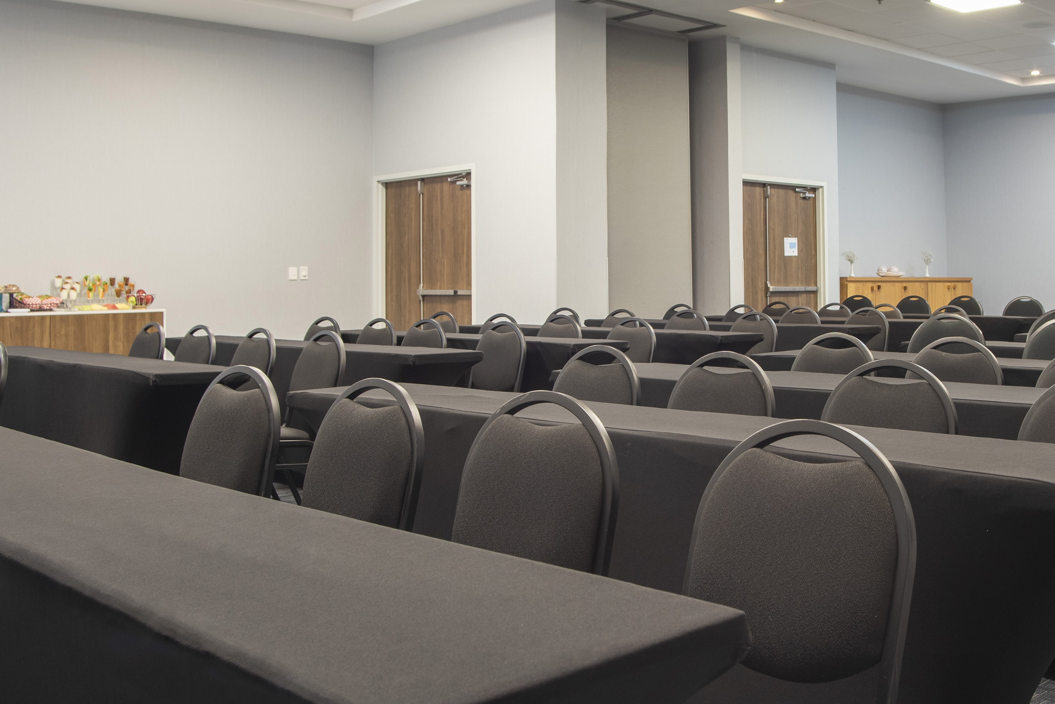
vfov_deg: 33.4
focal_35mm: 40
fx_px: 1173
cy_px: 404
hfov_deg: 48.3
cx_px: 607
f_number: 8
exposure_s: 1/2
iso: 200
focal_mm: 20
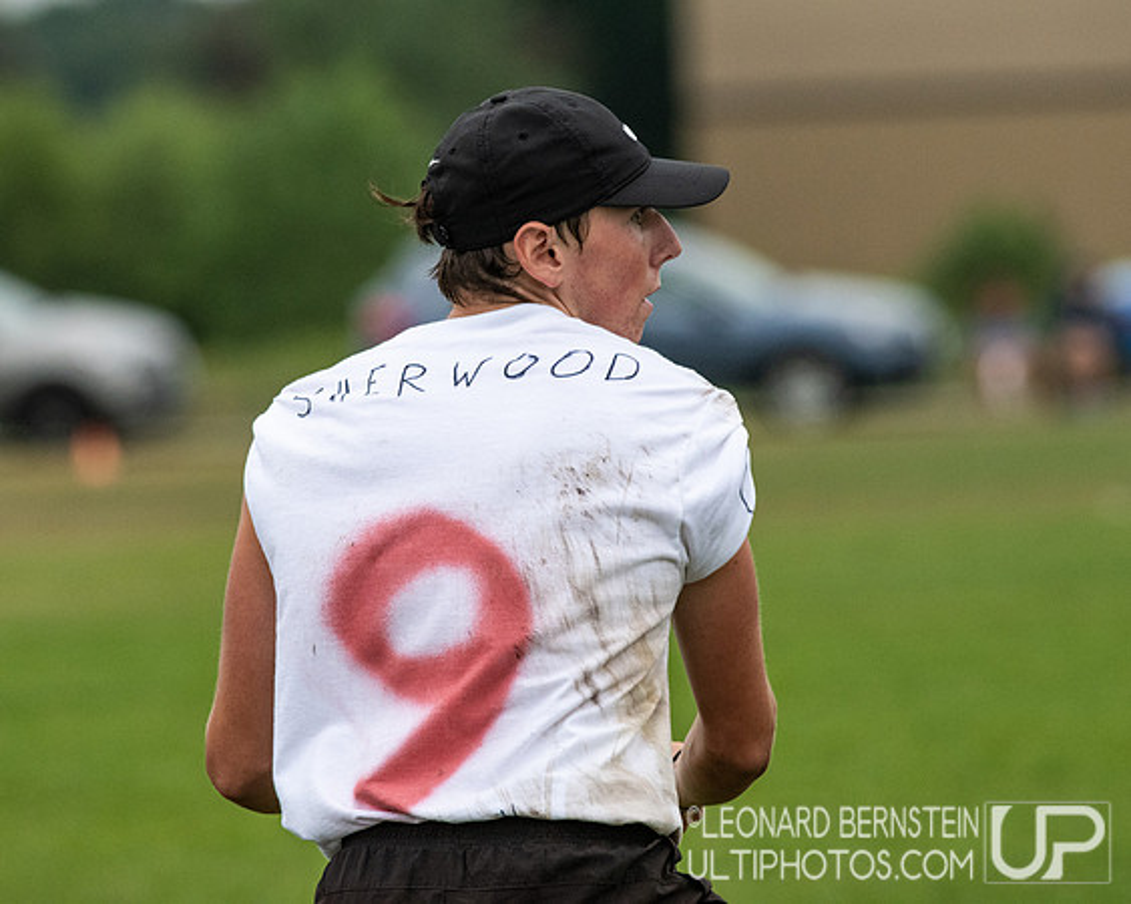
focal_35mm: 534
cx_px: 540
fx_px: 17852
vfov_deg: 2.9
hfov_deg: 3.6
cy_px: 428
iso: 1600
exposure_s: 1/2000
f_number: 6.3
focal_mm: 300
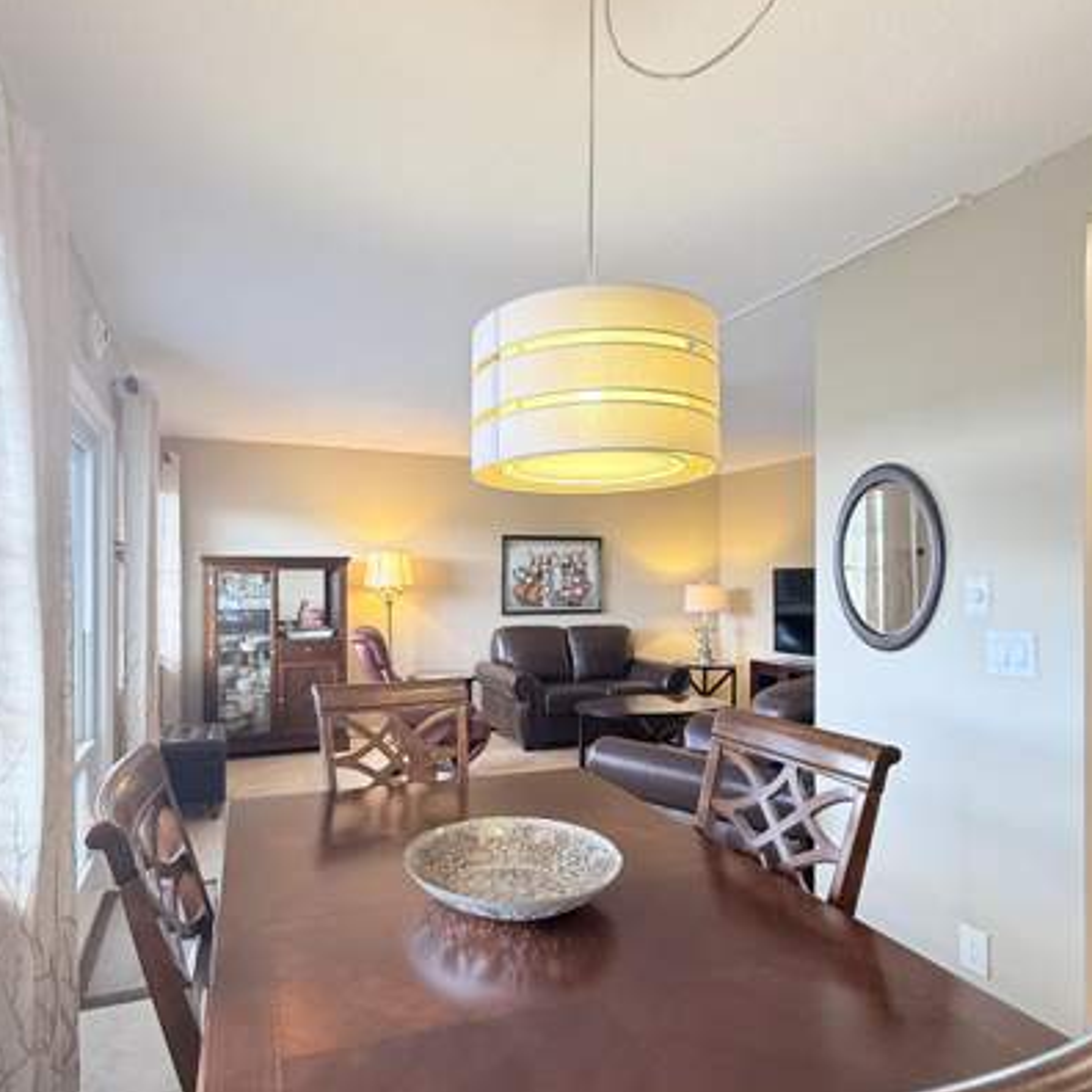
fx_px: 714
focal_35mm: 20
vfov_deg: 74.7
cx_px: 469
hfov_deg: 74.4
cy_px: 585
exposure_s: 1/60
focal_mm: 2.22
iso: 200
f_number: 2.2
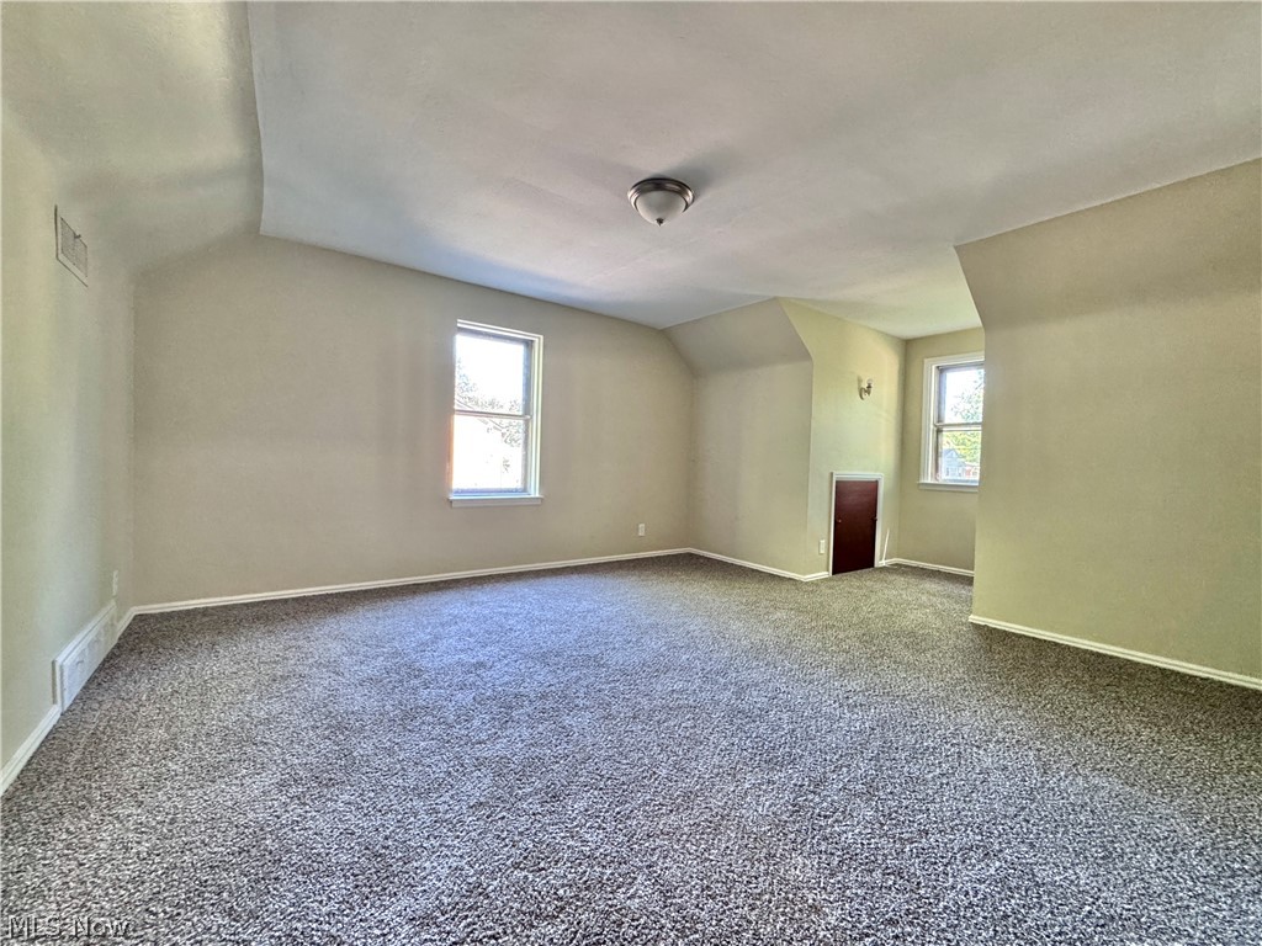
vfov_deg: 85.7
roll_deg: -2.0
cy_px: 473
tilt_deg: -1.4
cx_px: 631
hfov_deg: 102.1
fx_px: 510
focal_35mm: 14
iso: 400
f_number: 2.2
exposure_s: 1/60
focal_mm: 2.22
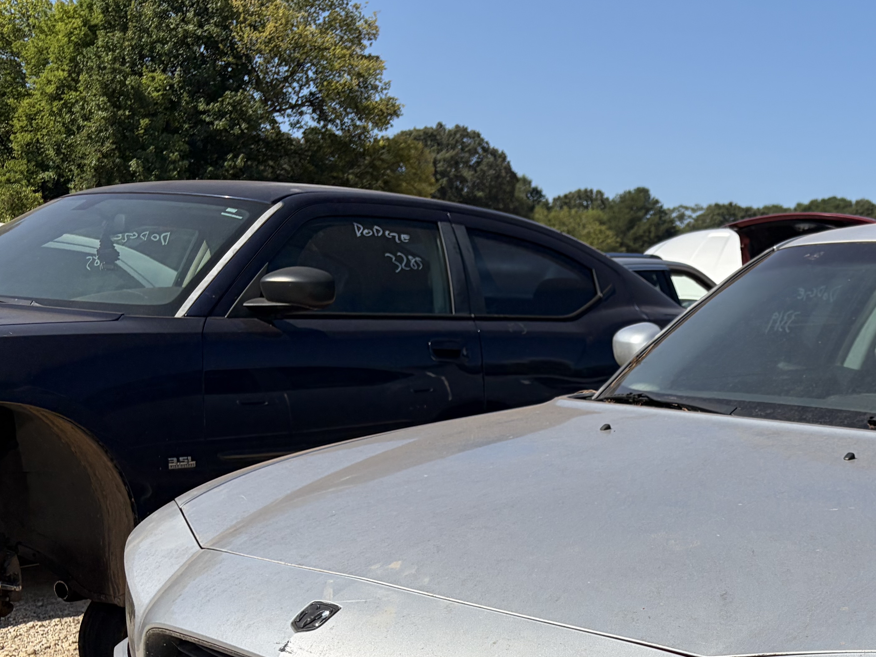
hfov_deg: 34.3
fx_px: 1341
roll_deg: -3.8
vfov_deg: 26.2
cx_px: 779
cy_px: 640
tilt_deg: -11.2
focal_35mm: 53
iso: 64
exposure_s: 1/6993
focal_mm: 5.96
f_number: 1.6
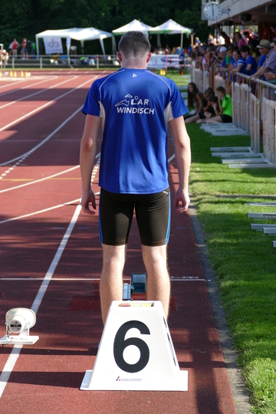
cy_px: 207
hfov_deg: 8.6
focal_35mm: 160
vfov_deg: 12.8
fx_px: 1840
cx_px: 138
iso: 125
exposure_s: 1/400
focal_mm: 58.01
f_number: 3.9
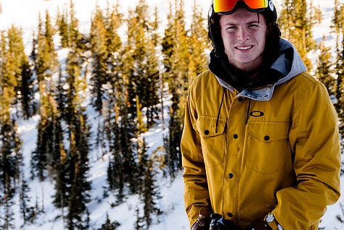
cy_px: 66
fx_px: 1625
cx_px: 255
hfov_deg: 12.1
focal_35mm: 170
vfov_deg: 8.1
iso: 400
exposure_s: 1/400
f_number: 11
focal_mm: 75
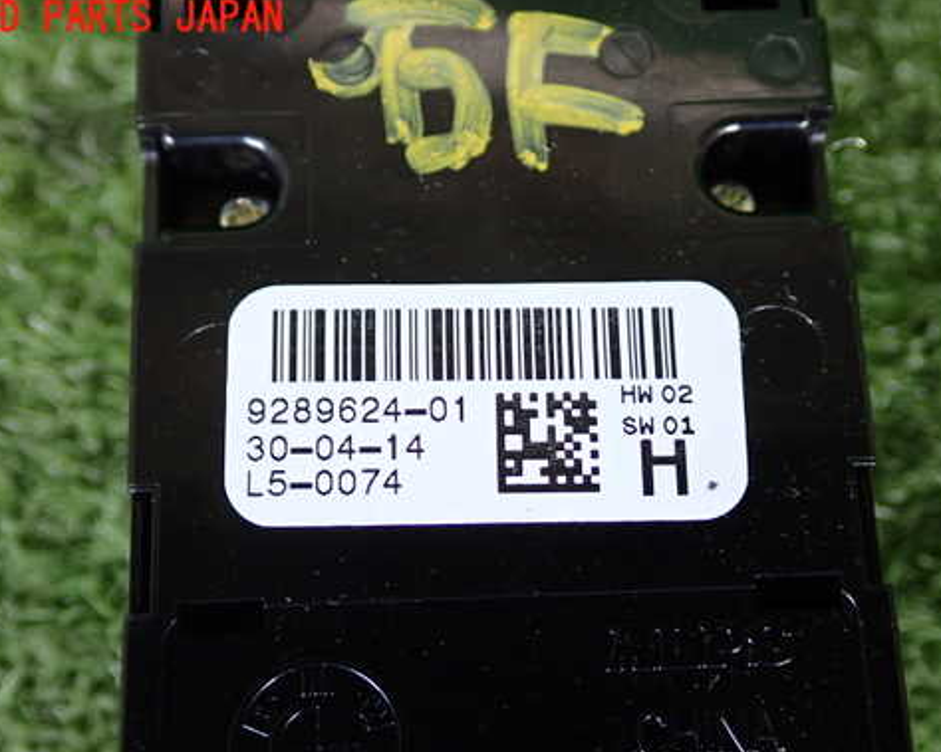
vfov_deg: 32.0
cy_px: 440
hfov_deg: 39.5
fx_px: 1309
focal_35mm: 47
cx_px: 518
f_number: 2.7
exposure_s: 1/60
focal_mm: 6.83
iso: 320
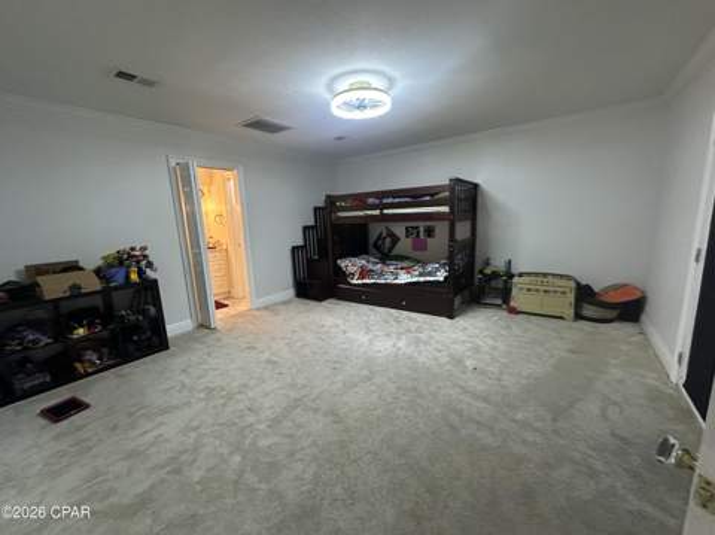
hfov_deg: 102.1
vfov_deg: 85.6
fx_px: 289
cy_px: 268
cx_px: 358
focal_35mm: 14
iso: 640
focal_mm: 2.22
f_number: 2.2
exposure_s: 1/60
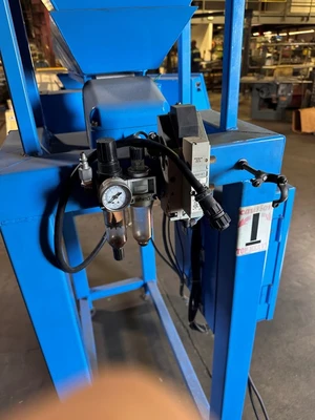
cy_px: 210
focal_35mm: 24
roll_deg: +1.0
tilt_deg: -24.3
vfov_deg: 71.6
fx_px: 291
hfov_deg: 56.8
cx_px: 158
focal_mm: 6.86
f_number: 1.78
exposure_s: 1/60
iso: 400
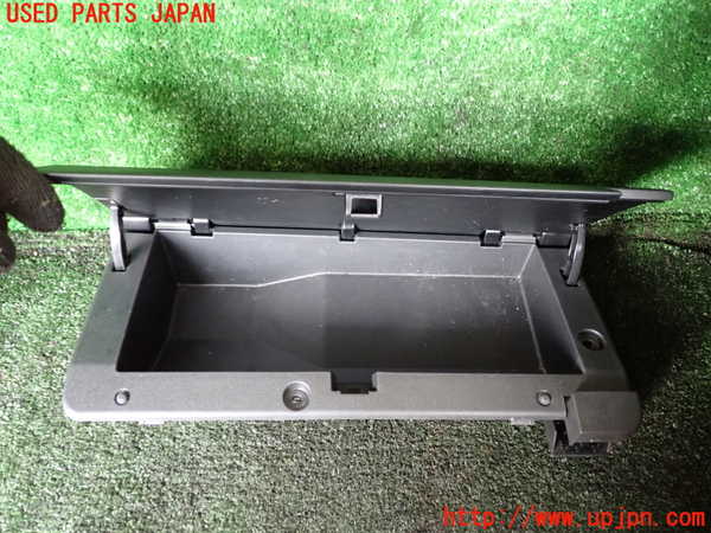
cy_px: 266
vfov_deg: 46.8
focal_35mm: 30
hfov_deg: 60.0
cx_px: 356
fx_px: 616
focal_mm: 5.4
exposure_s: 1/30
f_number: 2.3
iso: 800
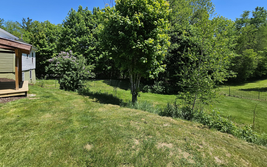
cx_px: 134
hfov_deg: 105.3
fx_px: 102
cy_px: 67
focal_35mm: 14
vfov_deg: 77.8
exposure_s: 1/1468
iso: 50
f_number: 2.2
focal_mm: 2.2
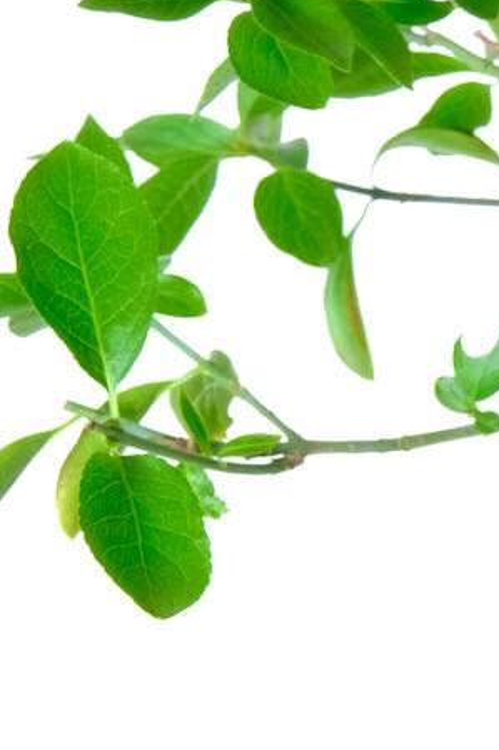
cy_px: 391
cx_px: 659
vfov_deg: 7.2
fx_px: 5992
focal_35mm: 288
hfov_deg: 4.7
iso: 1600
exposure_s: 1/13
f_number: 11
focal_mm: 67.1
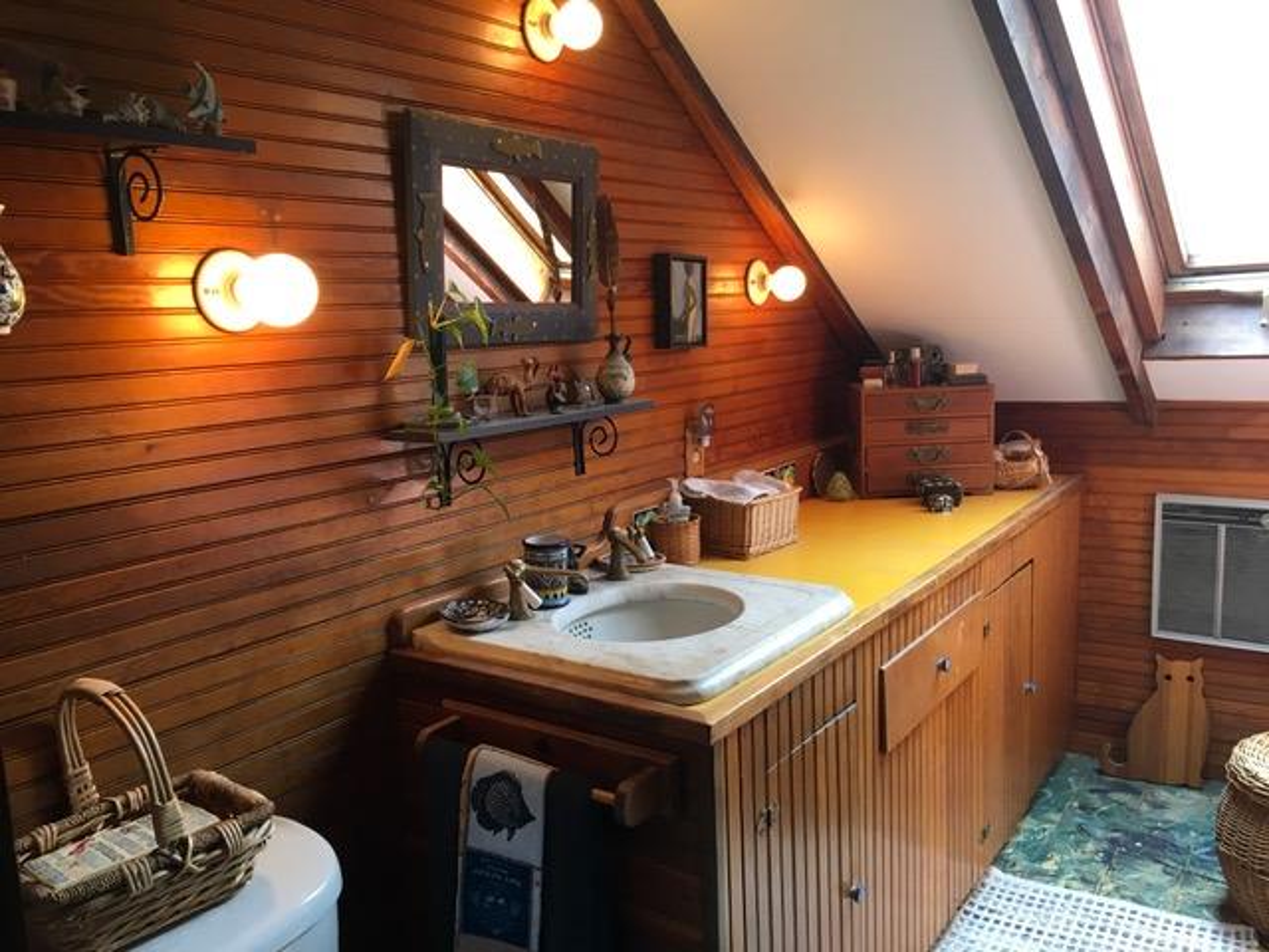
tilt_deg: -7.5
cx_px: 634
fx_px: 1063
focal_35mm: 29
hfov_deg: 61.7
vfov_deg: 48.2
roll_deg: +0.8
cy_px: 476
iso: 40
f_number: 2.2
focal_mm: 4.15
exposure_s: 1/33
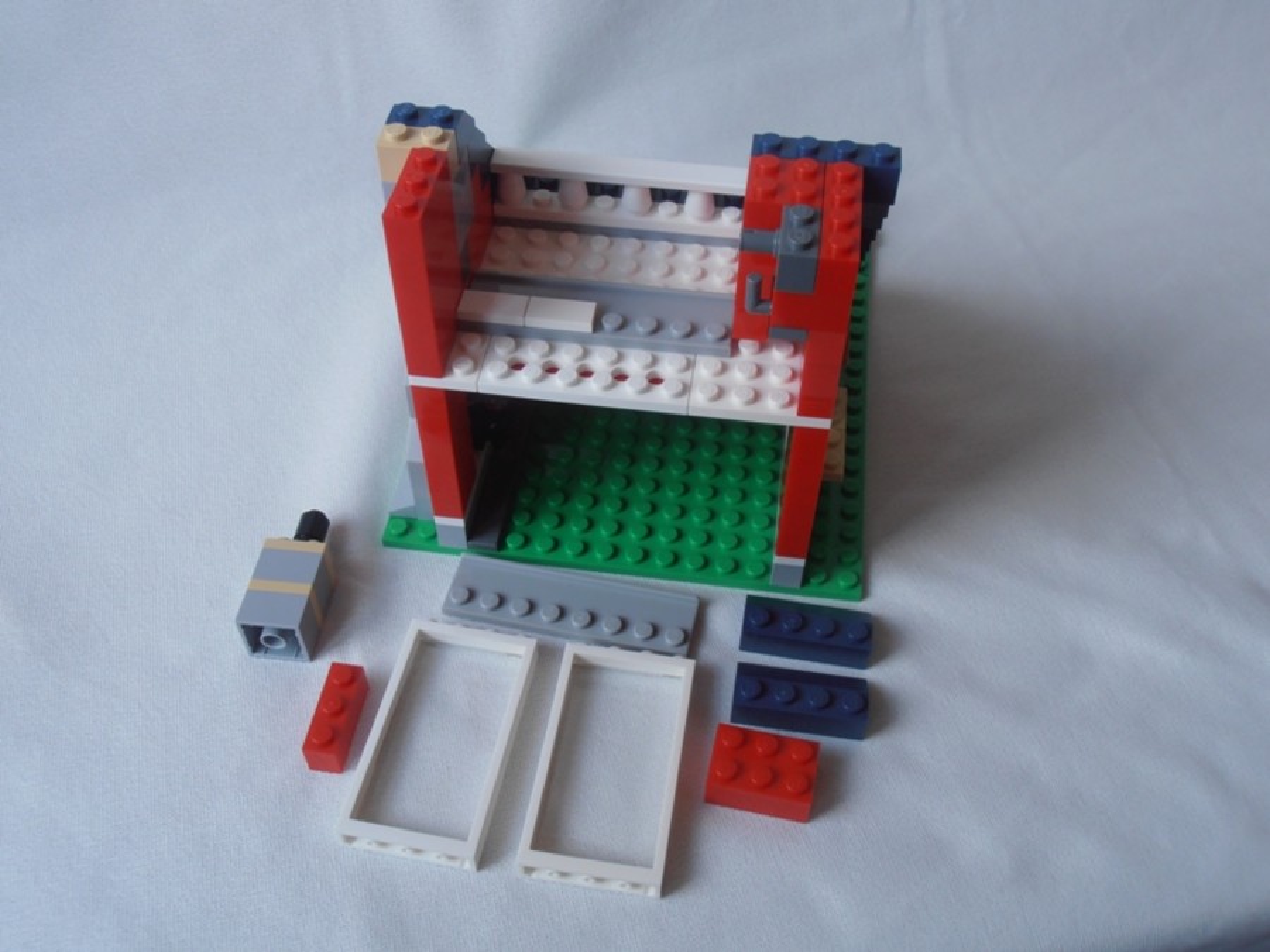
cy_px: 476
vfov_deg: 38.7
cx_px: 635
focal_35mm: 37
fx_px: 1357
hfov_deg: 50.1
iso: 80
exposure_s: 1/80
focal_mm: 6.61
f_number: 3.9
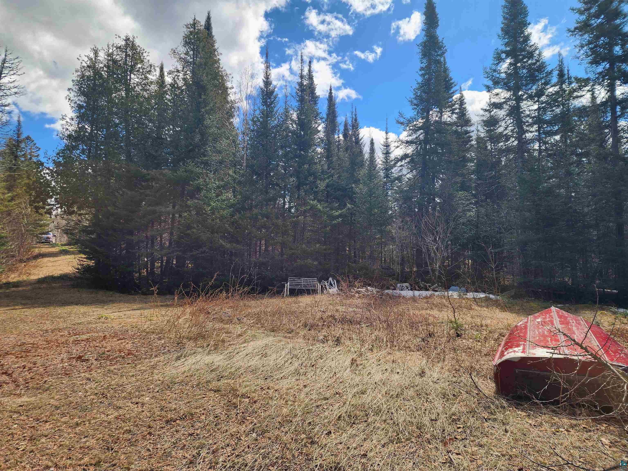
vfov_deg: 58.9
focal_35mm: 23
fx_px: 417
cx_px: 314
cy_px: 236
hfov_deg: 73.9
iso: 12
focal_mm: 6.4
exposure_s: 1/686
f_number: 1.8
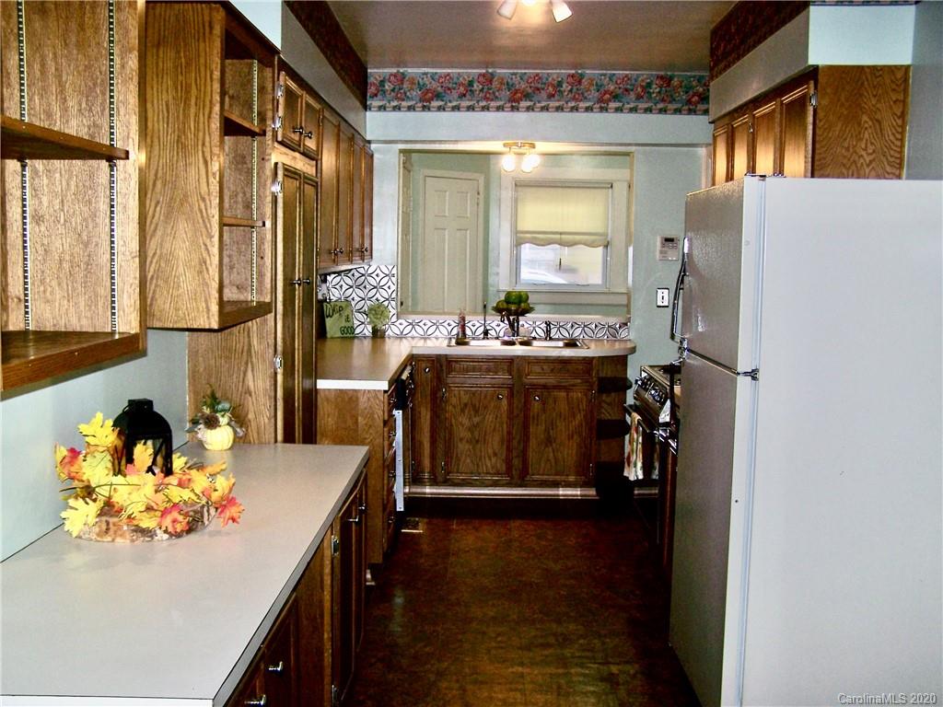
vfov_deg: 37.7
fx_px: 1035
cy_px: 354
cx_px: 472
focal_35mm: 38
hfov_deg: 49.0
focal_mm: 6.3
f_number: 2.8
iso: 80
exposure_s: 1/60
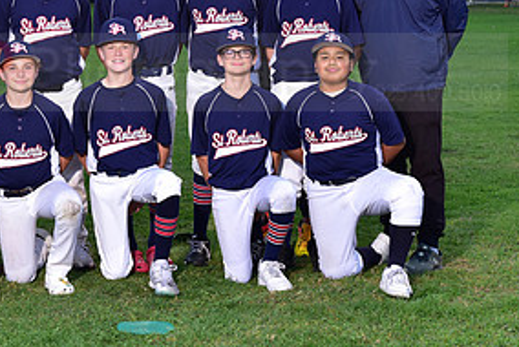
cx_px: 154
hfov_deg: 19.9
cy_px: 58
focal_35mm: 102
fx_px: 1472
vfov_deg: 13.4
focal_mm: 50
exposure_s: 1/250
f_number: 5
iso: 320
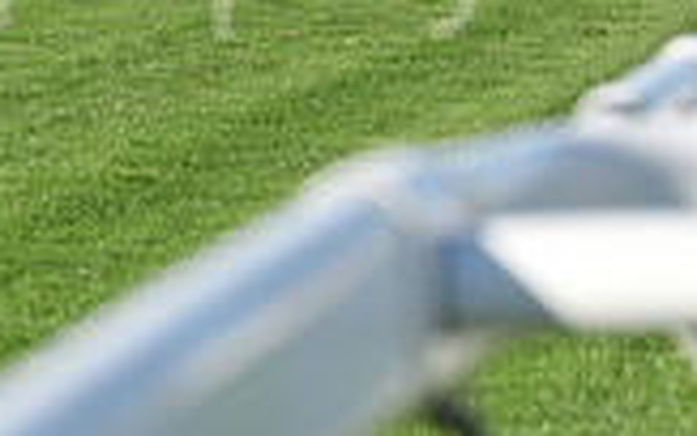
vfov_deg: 2.8
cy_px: -271
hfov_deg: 4.4
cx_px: -30
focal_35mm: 472
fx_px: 8969
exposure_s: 1/2000
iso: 400
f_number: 6.3
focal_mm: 130
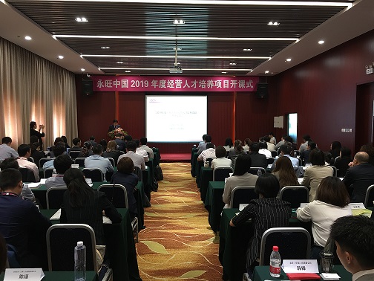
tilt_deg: -2.4
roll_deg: +0.3
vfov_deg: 48.2
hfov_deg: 61.7
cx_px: 187
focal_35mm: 29
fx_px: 313
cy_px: 140
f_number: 2.2
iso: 50
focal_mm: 4.15
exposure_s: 1/17
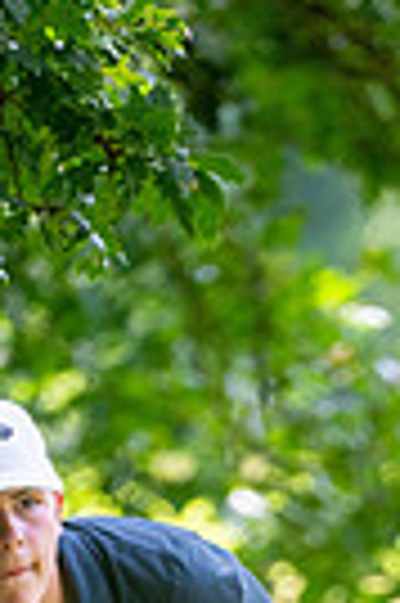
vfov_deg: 2.0
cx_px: 373
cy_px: 990
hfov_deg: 1.4
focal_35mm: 1010
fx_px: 16876
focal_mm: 300
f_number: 4
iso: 640
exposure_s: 1/1250
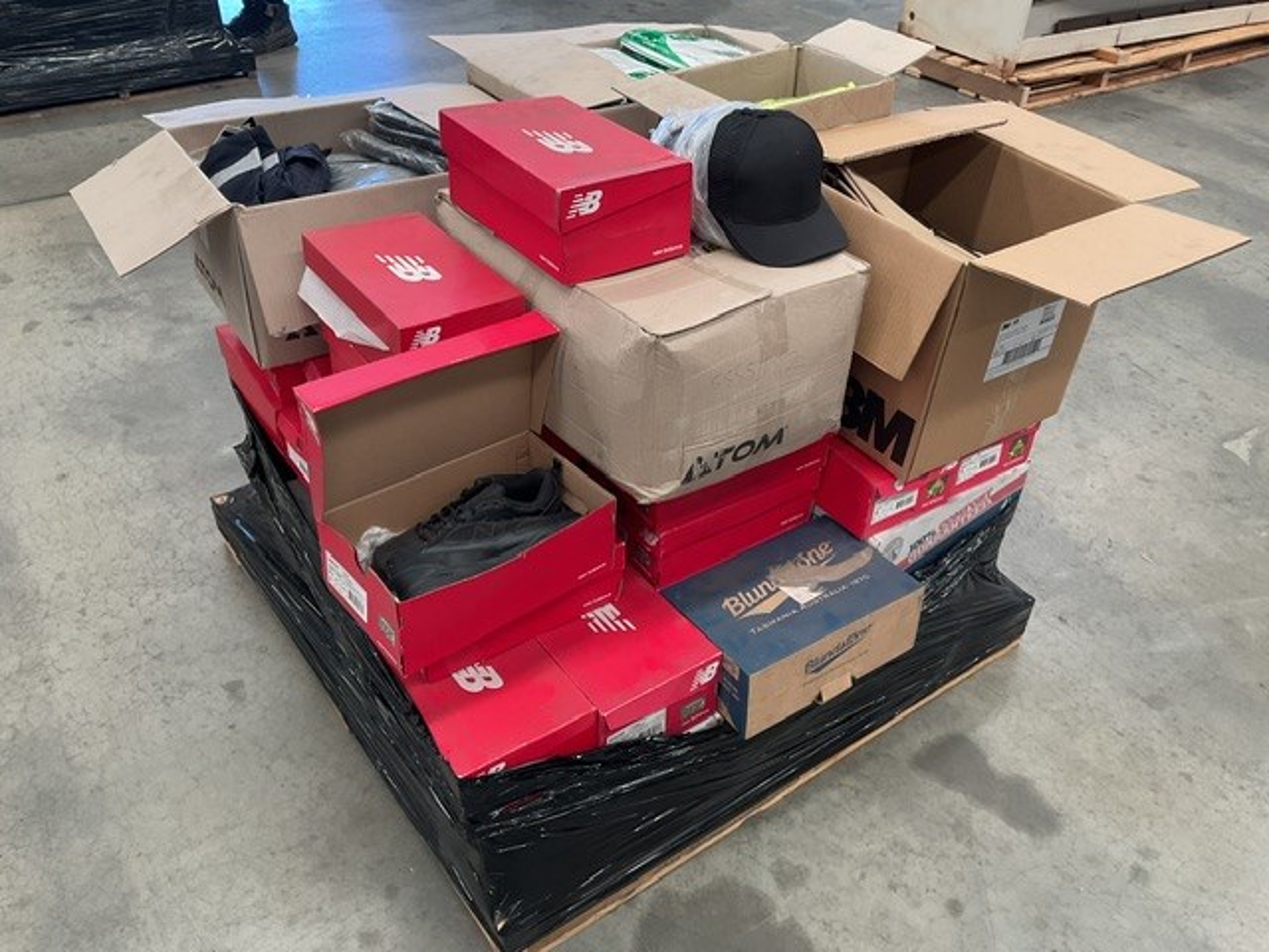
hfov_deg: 61.7
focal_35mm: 29
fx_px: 1063
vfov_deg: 48.2
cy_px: 476
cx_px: 634
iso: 64
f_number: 1.8
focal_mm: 3
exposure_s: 1/60
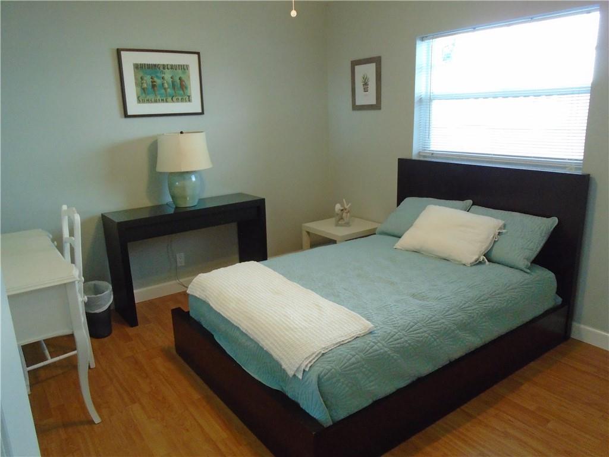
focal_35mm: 26
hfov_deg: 67.3
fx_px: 457
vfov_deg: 53.1
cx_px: 304
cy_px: 228
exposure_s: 1/60
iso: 500
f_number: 3.2
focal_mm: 4.6
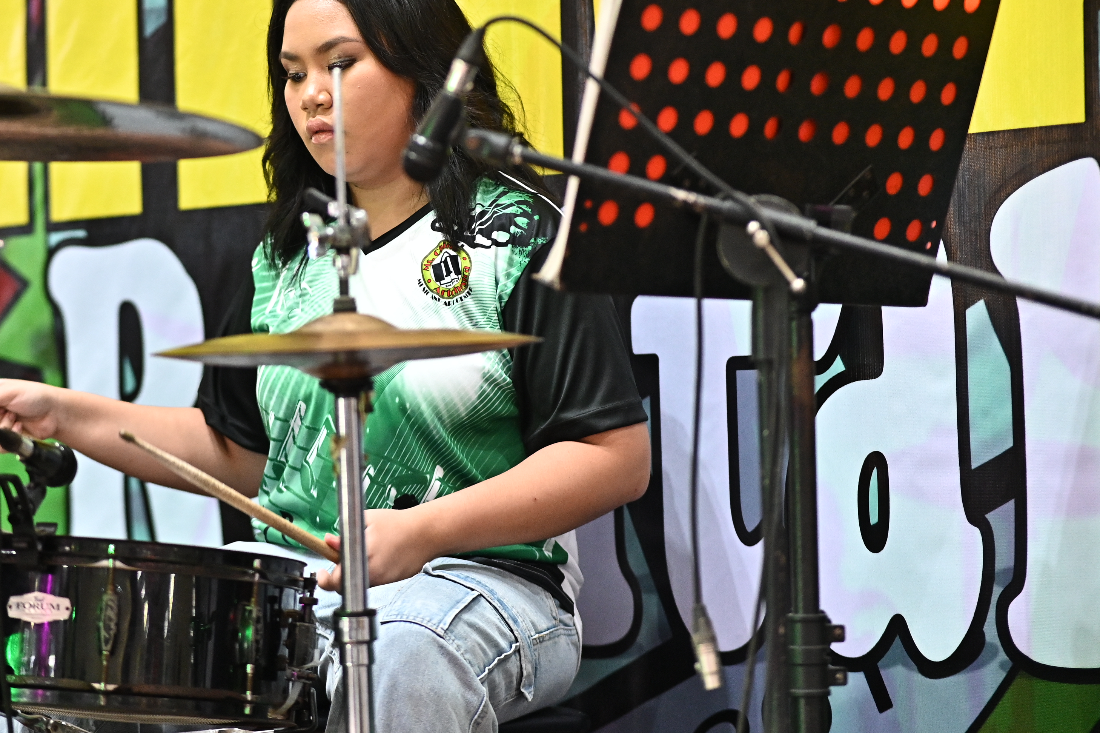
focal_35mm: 132
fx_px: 4032
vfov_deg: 10.4
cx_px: 290
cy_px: 349
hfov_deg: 15.5
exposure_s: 1/500
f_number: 1.8
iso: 1600
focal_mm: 85
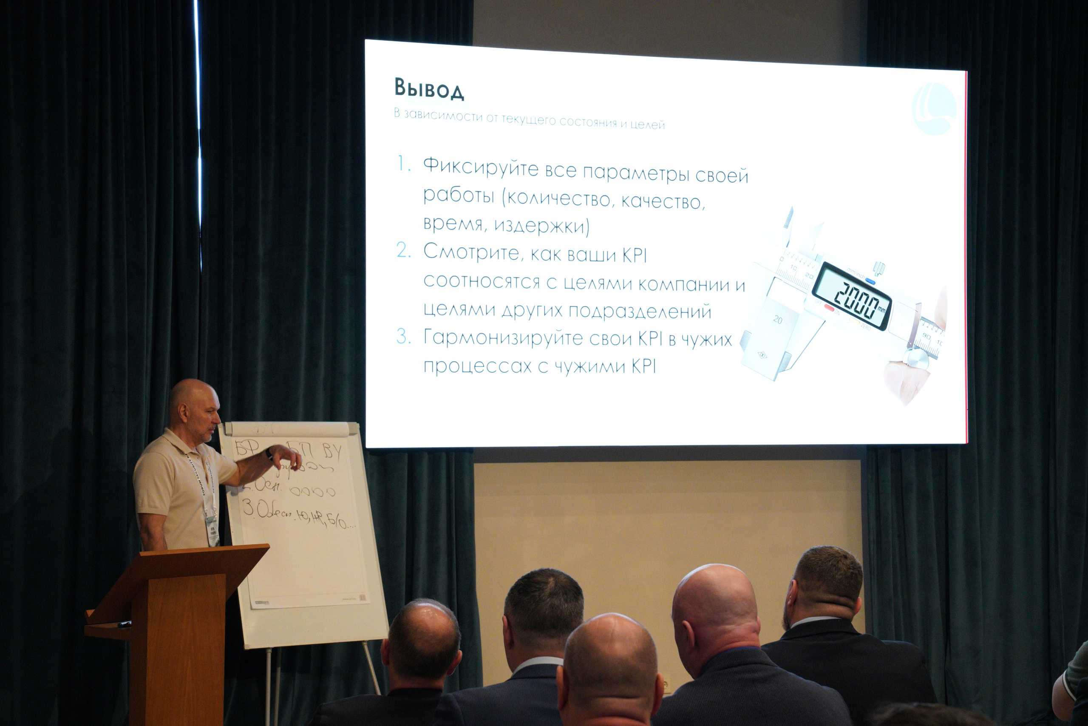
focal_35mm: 70
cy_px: 363
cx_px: 544
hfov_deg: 28.8
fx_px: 2116
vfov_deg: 19.5
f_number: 9
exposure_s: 1/125
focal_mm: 70
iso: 6400
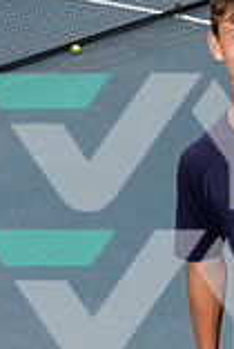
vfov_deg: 19.5
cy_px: 300
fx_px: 1002
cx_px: 310
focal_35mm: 103
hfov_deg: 12.9
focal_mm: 36
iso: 100
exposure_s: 1/250
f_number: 8
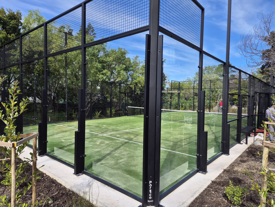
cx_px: 138
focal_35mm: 23
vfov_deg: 58.9
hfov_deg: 73.9
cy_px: 104
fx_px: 183
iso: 25
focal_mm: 5.4
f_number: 1.8
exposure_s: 1/910
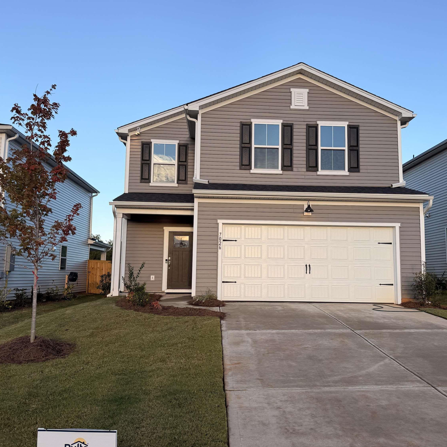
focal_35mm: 29
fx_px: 424
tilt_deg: +7.4
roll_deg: -1.2
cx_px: 240
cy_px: 223
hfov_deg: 55.6
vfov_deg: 55.6
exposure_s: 1/1060
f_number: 1.78
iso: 80
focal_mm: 6.76
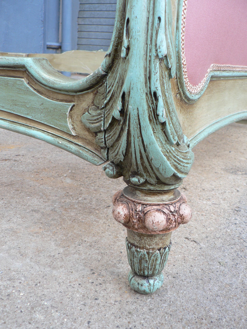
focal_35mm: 36
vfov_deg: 51.4
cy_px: 164
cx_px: 124
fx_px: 343
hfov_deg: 39.7
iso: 80
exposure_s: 1/40
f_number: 2.8
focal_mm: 6
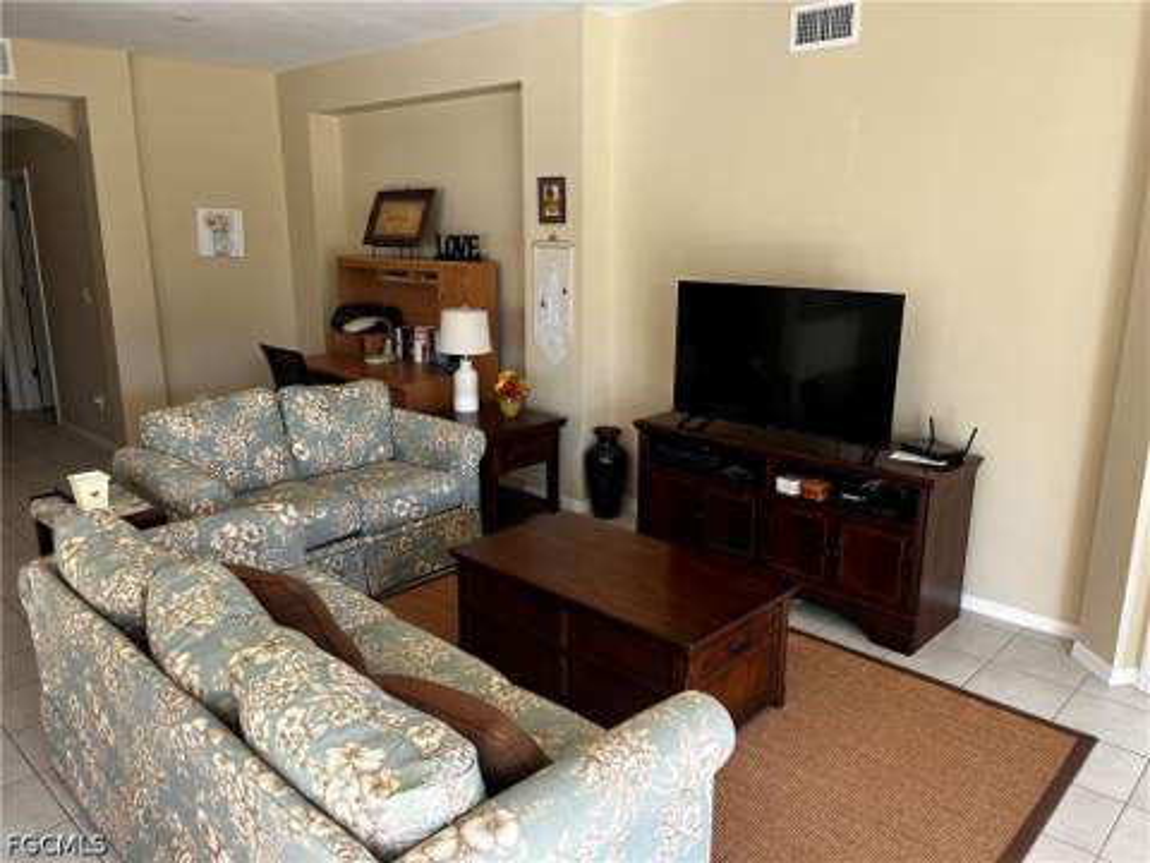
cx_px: 575
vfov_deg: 53.1
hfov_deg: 67.3
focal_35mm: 26
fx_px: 864
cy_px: 432
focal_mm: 5.1
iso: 125
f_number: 1.6
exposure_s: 1/121
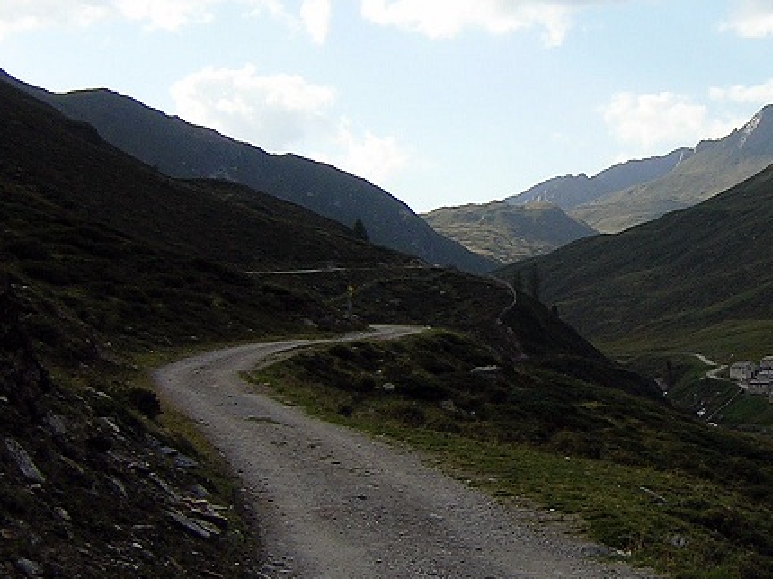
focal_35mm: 67
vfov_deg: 21.8
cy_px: 191
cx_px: 638
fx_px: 1495
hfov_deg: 28.3
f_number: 5.2
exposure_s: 1/288
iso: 100
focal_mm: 4.7
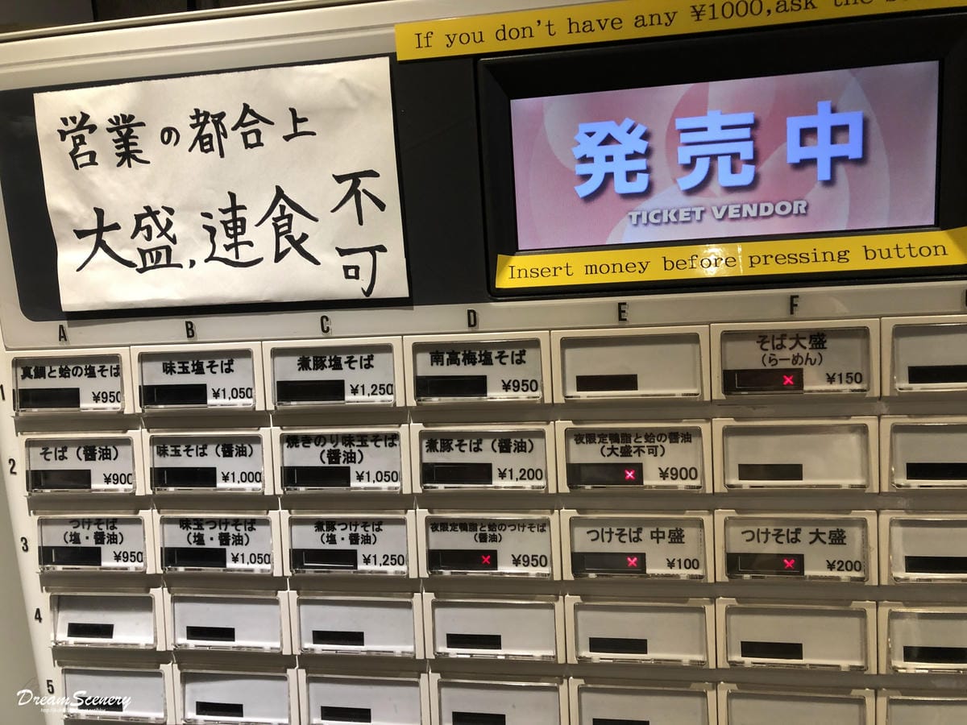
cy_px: 362
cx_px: 484
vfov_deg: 49.7
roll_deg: +3.2
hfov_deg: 63.4
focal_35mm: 28
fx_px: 782
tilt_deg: -10.5
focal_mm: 3.99
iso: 40
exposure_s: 1/17
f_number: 1.8
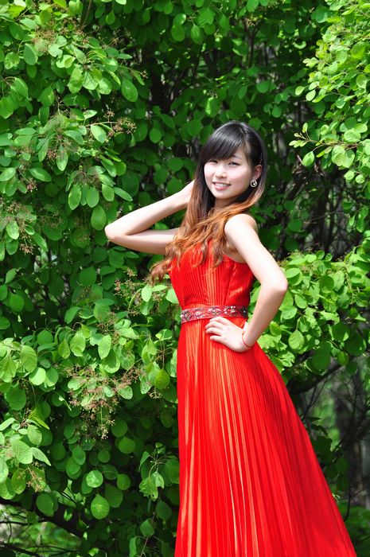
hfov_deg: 6.3
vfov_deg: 9.5
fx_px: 3361
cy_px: 278
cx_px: 185
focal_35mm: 218
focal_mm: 145
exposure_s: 1/500
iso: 200
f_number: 5.6
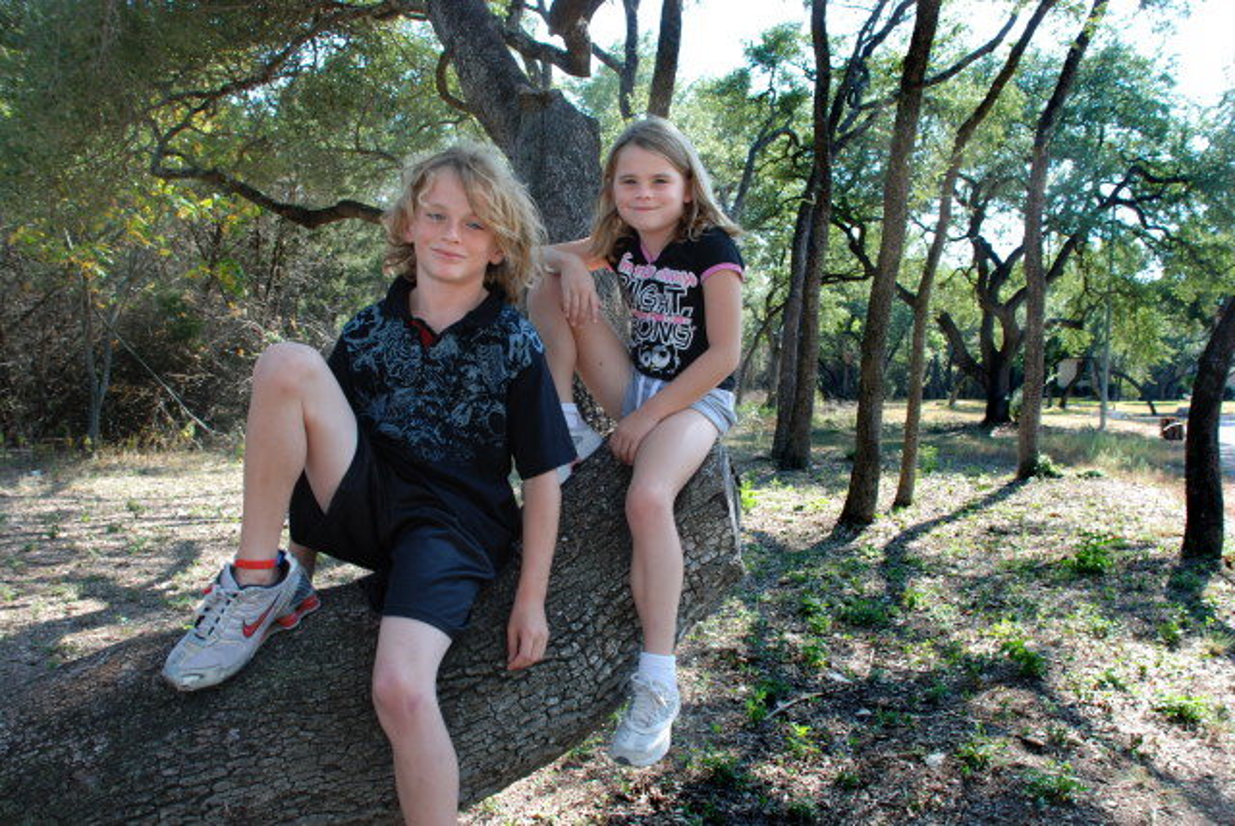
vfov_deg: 43.7
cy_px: 413
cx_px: 618
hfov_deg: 61.9
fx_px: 1030
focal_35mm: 30
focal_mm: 20
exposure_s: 1/125
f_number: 5.6
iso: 200
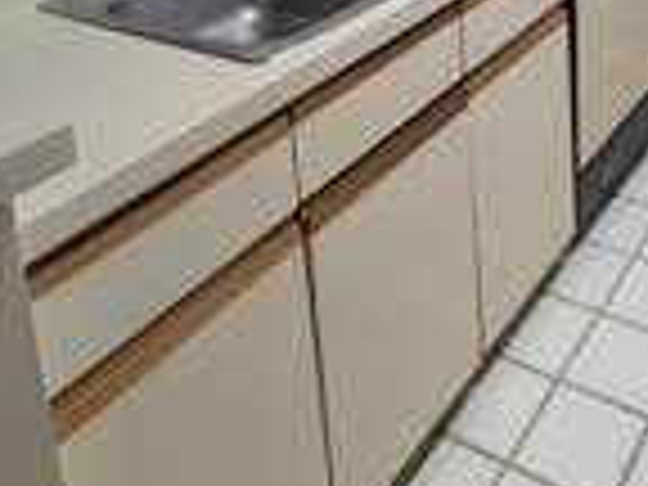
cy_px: -148
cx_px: 540
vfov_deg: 29.1
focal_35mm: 40
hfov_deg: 44.0
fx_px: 749
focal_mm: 2.02
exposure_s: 1/40
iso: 50
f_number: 1.7
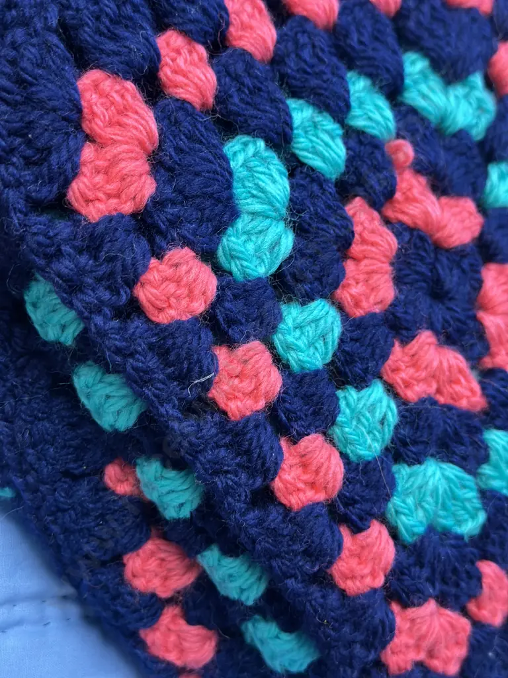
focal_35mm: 48
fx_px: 939
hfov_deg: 30.3
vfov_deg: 39.7
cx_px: 254
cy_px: 339
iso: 320
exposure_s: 1/50
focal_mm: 6.86
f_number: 1.78
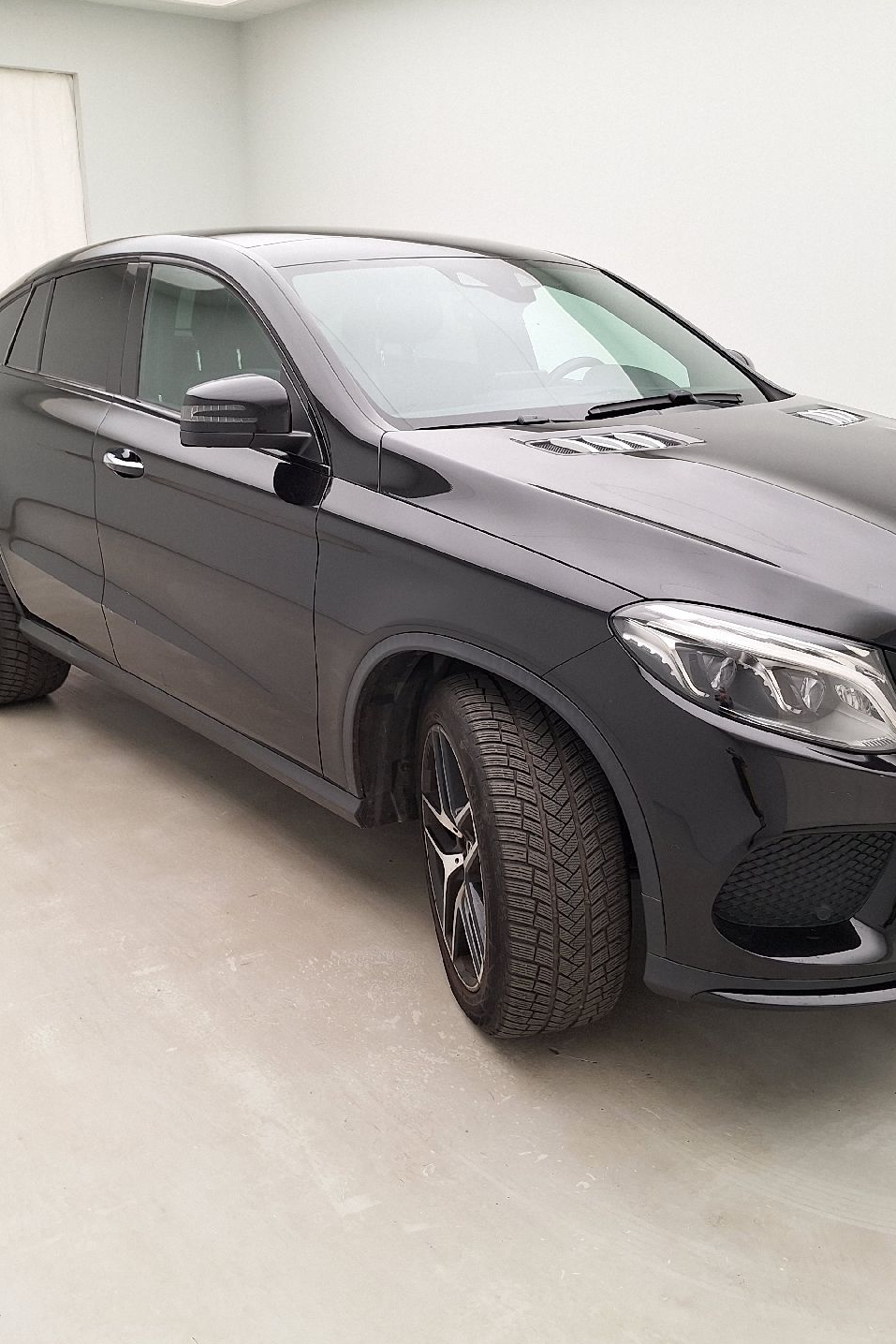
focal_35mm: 32
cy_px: 672
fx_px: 1194
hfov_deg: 41.1
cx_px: 435
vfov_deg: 58.7
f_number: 1.8
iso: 64
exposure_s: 1/100
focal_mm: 5.54
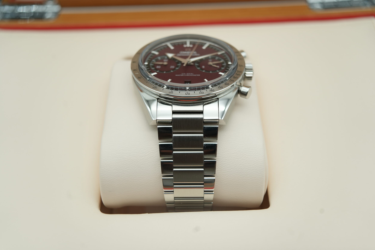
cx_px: 190
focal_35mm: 36
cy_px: 125
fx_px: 375
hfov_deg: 53.1
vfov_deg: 36.9
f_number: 5
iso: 400
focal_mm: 35
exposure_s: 1/250
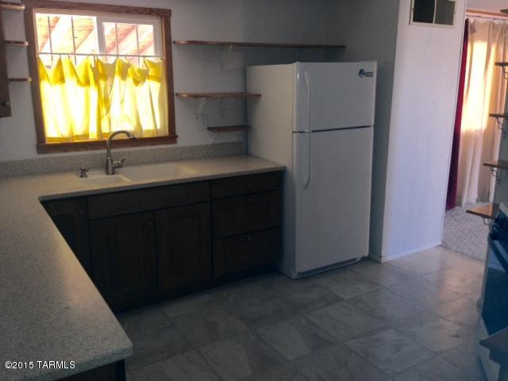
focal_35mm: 33
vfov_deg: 42.9
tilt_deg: -14.0
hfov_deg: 55.4
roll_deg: -1.1
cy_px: 190
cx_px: 254
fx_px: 484
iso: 50
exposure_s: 1/20
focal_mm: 4.12
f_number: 2.4
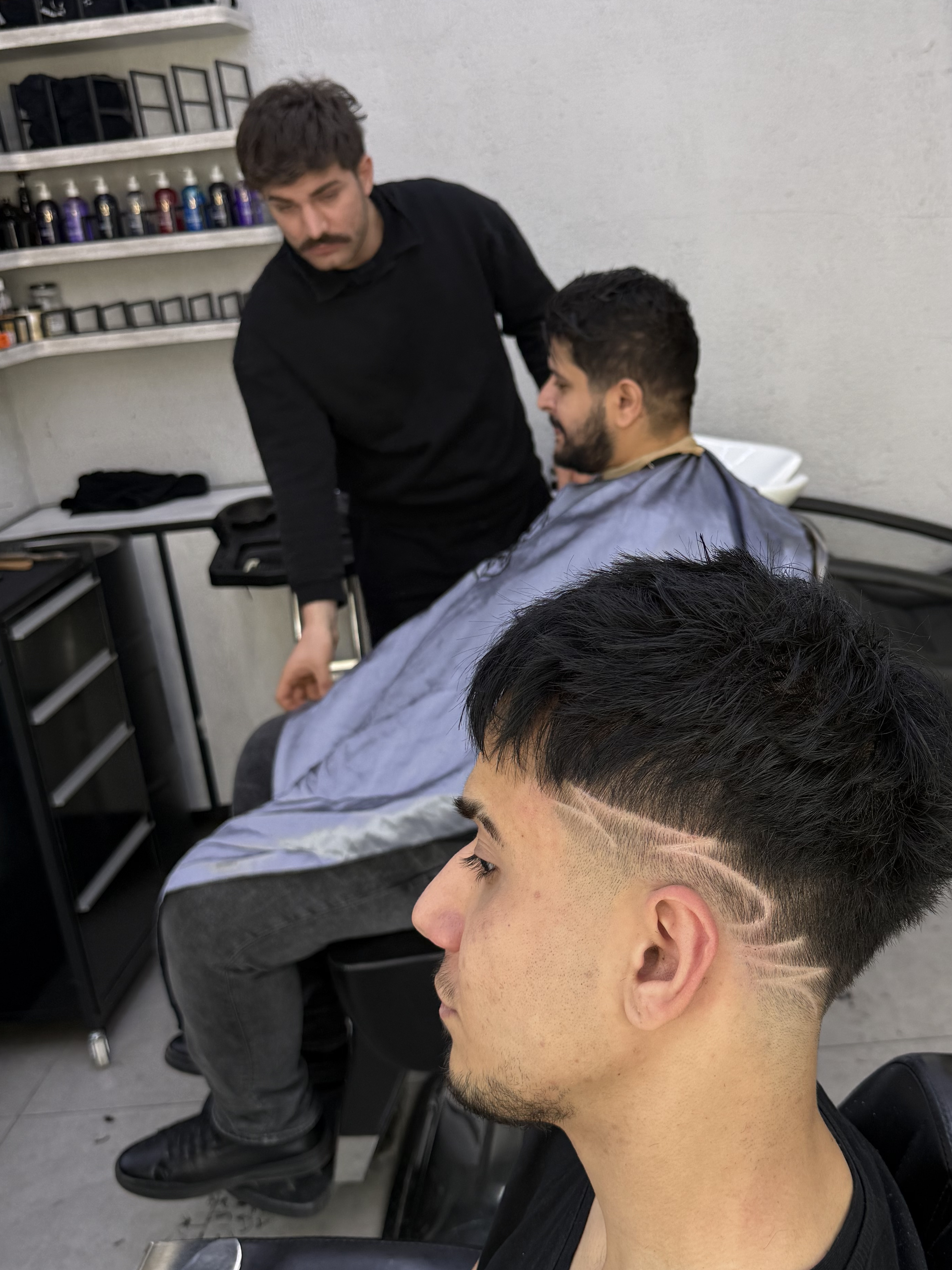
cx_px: 644
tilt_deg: -16.1
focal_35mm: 37
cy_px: 607
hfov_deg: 38.2
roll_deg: +5.6
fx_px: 1357
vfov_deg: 50.1
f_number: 1.78
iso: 100
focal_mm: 6.76
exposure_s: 1/121
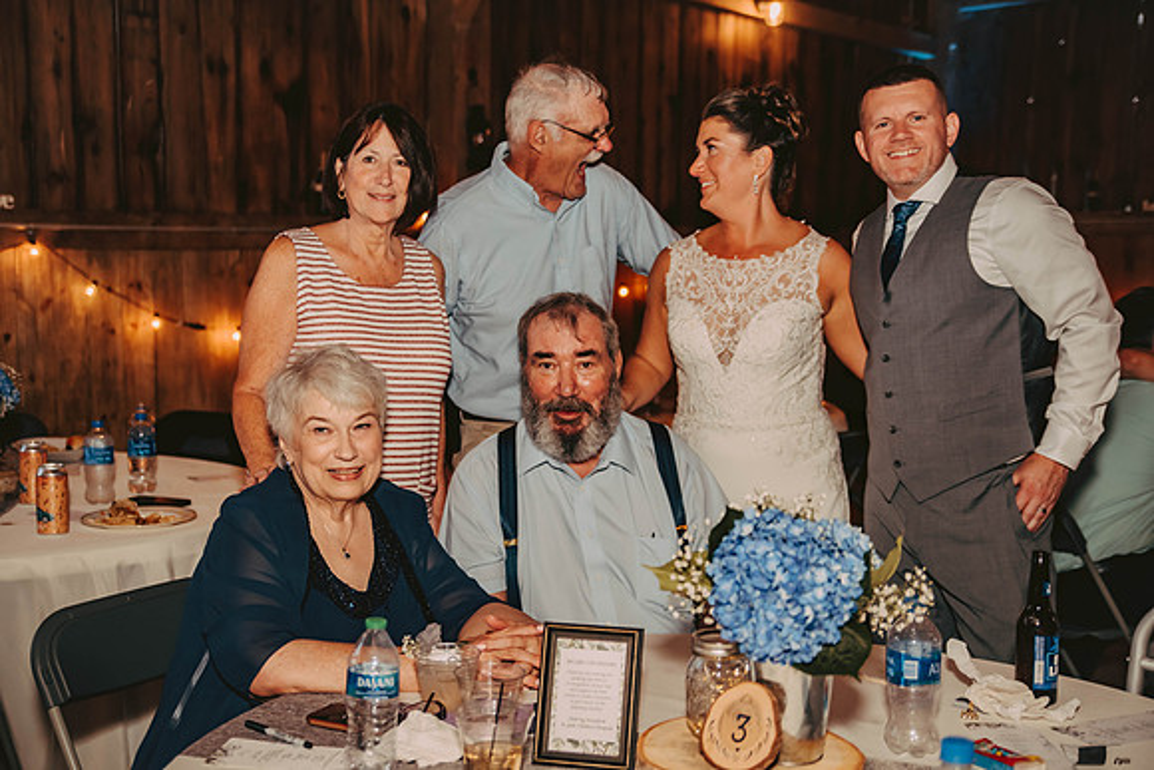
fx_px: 1443
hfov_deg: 43.6
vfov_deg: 29.9
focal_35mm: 45
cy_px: 385
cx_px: 577
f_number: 2.8
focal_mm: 45
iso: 800
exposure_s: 1/200
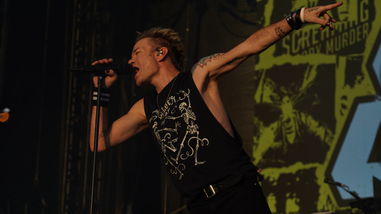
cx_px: 191
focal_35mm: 111
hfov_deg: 19.3
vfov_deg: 10.9
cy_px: 123
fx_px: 1121
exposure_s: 1/500
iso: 100
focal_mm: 105
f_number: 8
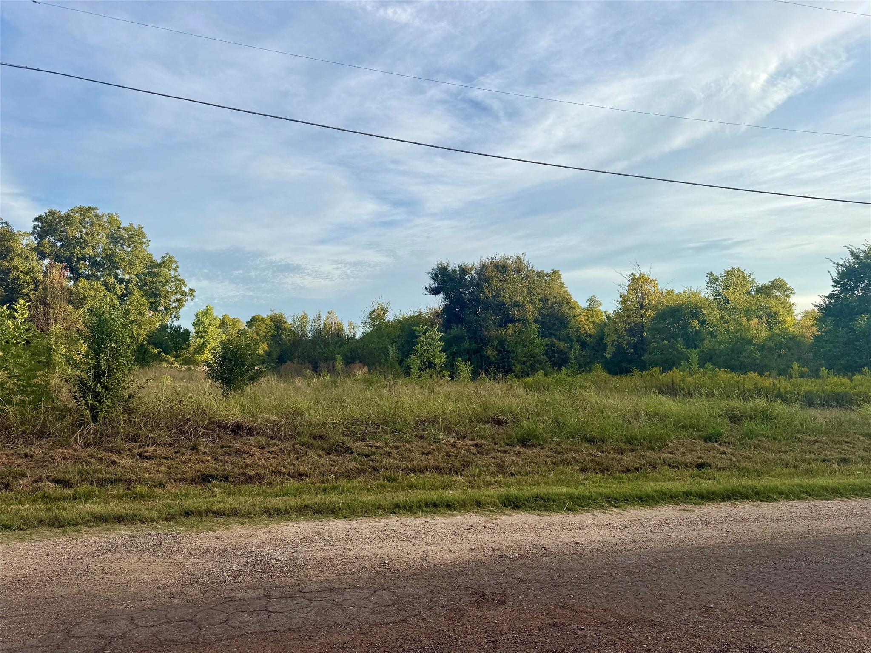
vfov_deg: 56.8
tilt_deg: +4.4
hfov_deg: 71.6
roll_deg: -1.0
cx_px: 436
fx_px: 604
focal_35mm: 24
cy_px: 326
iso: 80
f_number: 1.78
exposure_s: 1/2299
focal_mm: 6.76
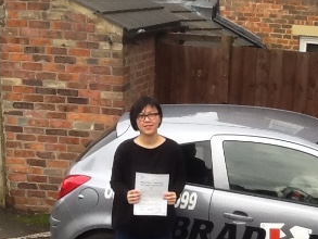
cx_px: 245
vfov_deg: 19.6
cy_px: 148
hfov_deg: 25.6
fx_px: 689
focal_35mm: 75
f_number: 2.4
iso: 40
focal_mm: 2.03
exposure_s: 1/142
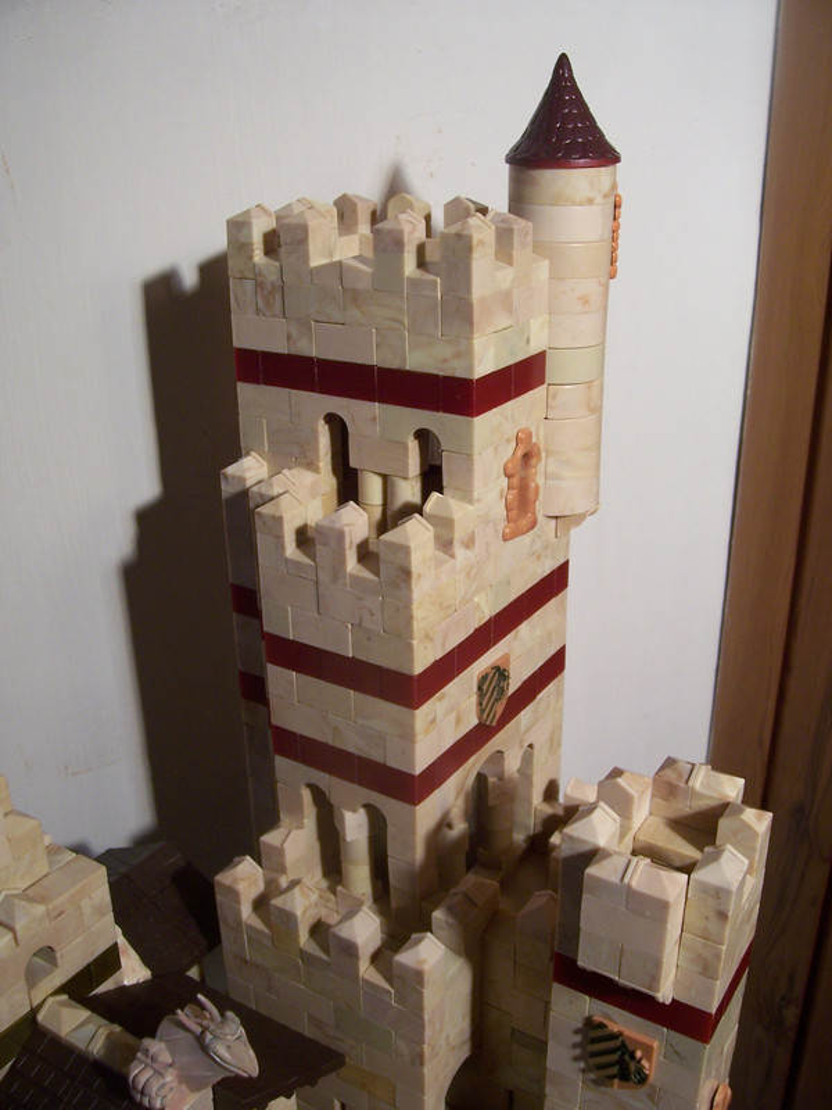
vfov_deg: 54.0
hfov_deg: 41.8
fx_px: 1090
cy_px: 555
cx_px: 416
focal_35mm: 34
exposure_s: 1/30
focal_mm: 5.6
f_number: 2.7
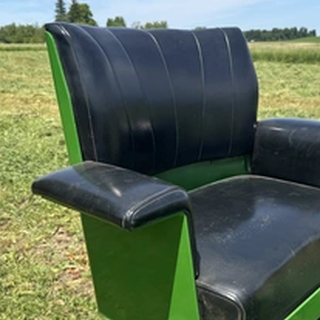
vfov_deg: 40.7
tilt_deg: -17.9
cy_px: 195
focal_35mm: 41
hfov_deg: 39.9
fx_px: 429
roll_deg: +0.3
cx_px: 235
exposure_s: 1/2506
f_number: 1.78
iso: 80
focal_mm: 6.76
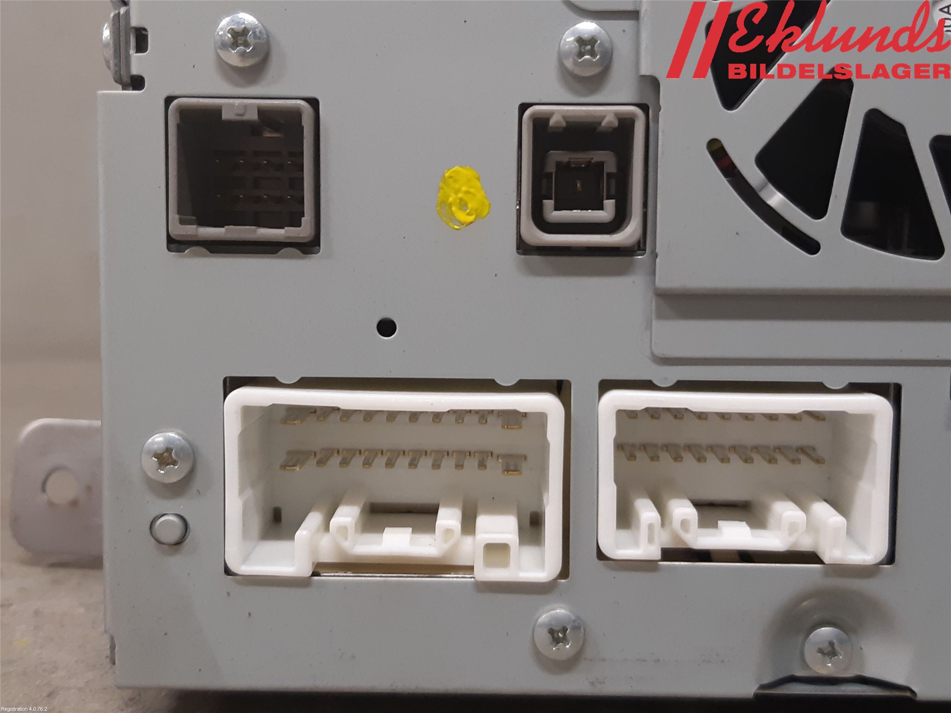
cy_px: 356
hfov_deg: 67.3
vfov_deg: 53.1
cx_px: 476
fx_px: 714
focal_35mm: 26
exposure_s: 1/50
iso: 160
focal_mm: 3.93
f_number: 1.7
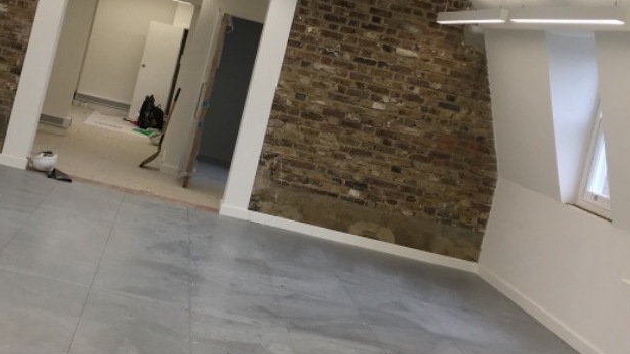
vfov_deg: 19.4
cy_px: 32
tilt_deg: +0.6
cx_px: 256
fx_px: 1019
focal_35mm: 61
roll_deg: -12.7
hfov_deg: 34.3
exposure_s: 1/100
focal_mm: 4.15
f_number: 2.2
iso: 32
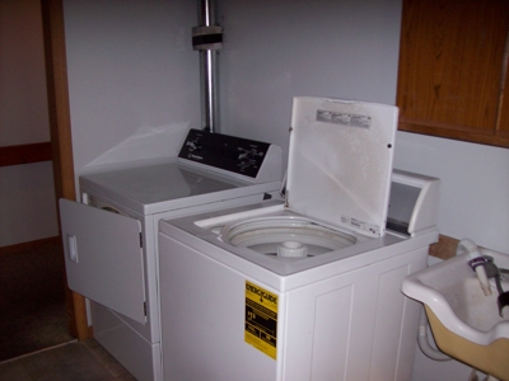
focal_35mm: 36
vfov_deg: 39.7
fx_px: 529
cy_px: 190
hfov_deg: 51.4
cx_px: 254
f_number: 2.7
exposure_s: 1/64
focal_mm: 6
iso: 80
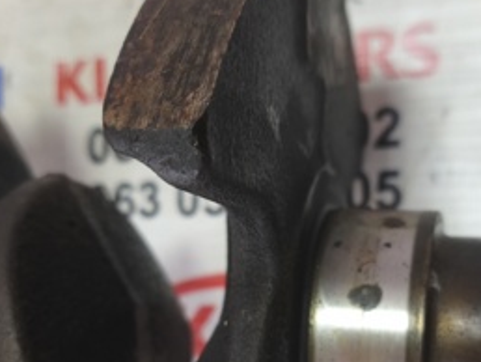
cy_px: 278
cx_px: 274
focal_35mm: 57
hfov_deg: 33.7
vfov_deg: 25.4
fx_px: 793
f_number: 1.7
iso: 320
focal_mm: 5.35
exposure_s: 1/60
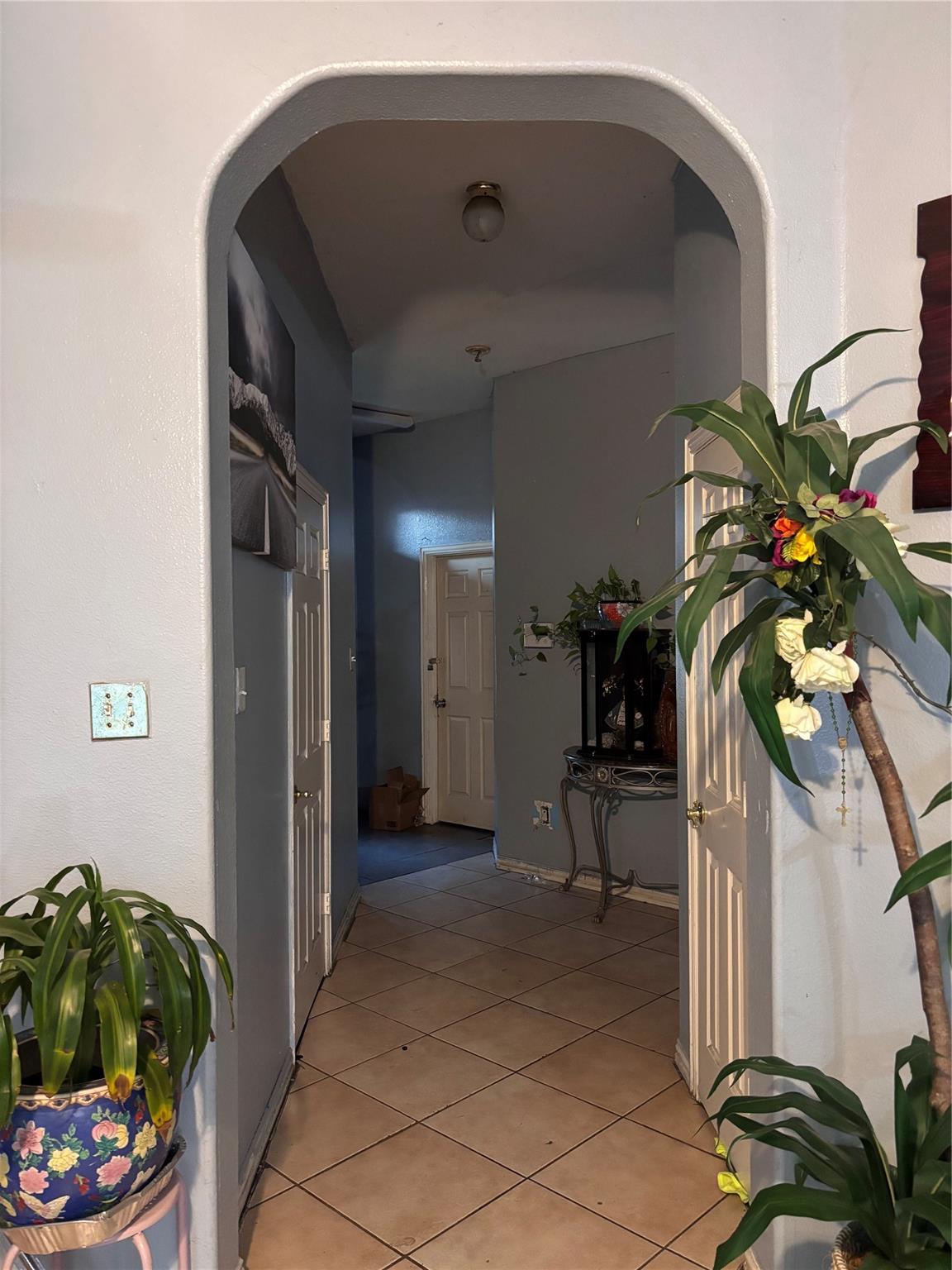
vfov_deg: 67.3
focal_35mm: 26
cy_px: 635
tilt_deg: +0.4
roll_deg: +0.1
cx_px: 476
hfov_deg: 53.1
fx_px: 953
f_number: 1.6
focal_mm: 5.96
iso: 640
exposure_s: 1/30
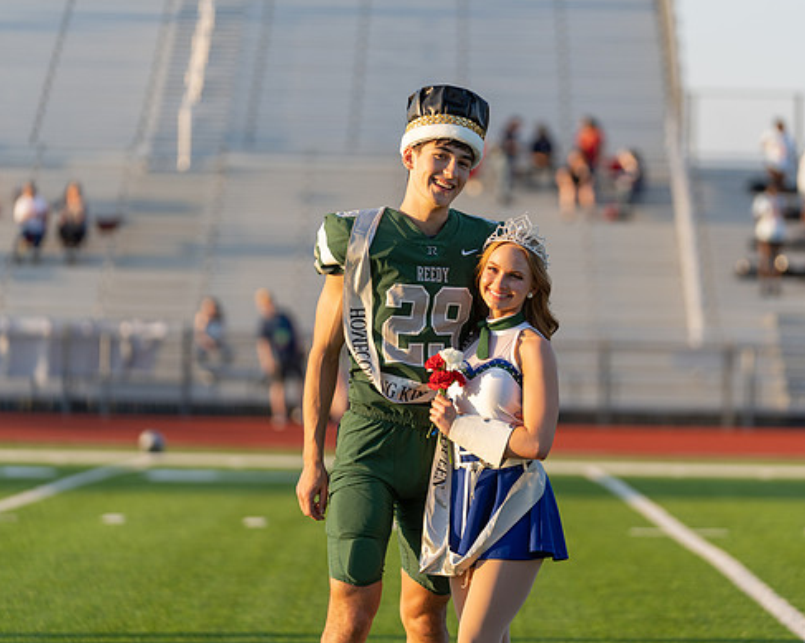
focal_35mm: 187
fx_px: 4453
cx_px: 479
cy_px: 291
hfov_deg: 10.3
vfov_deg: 8.3
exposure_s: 1/500
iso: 100
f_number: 2.8
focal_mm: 151
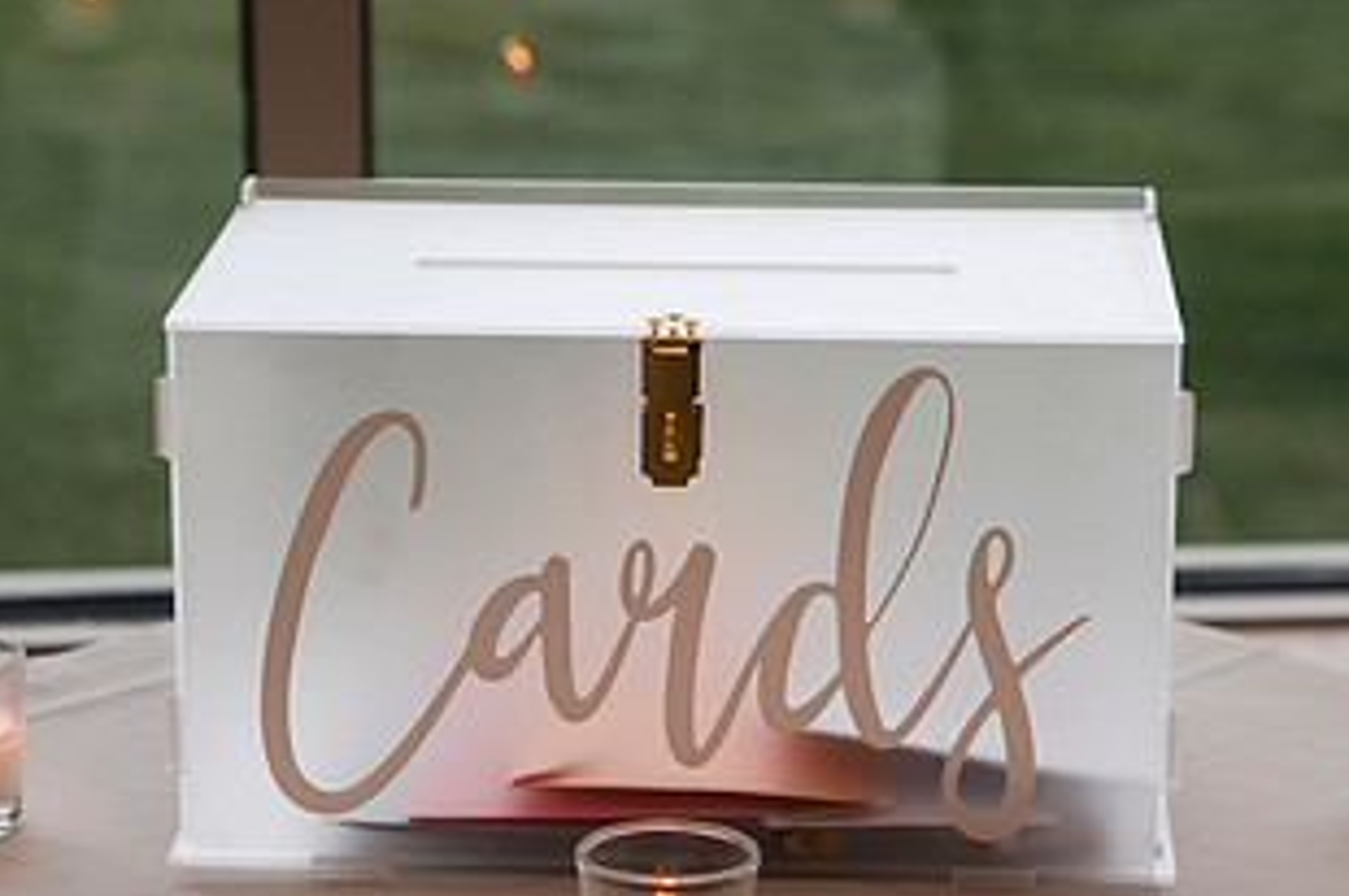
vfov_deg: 10.2
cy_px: 626
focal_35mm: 134
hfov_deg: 15.3
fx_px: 5016
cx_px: 696
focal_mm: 70
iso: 1250
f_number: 3.2
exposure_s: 1/400
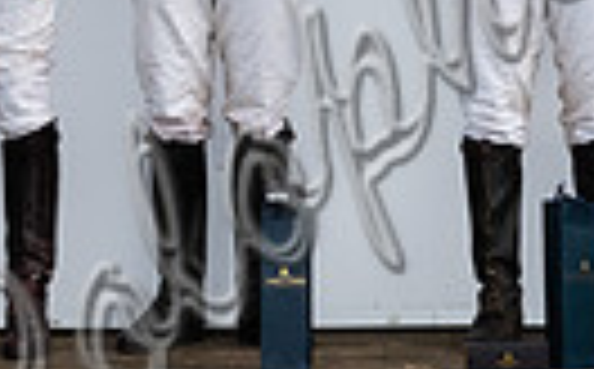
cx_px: 509
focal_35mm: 215
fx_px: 3475
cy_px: -357
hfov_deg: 9.7
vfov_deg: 5.9
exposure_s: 1/250
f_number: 20
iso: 640
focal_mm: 32
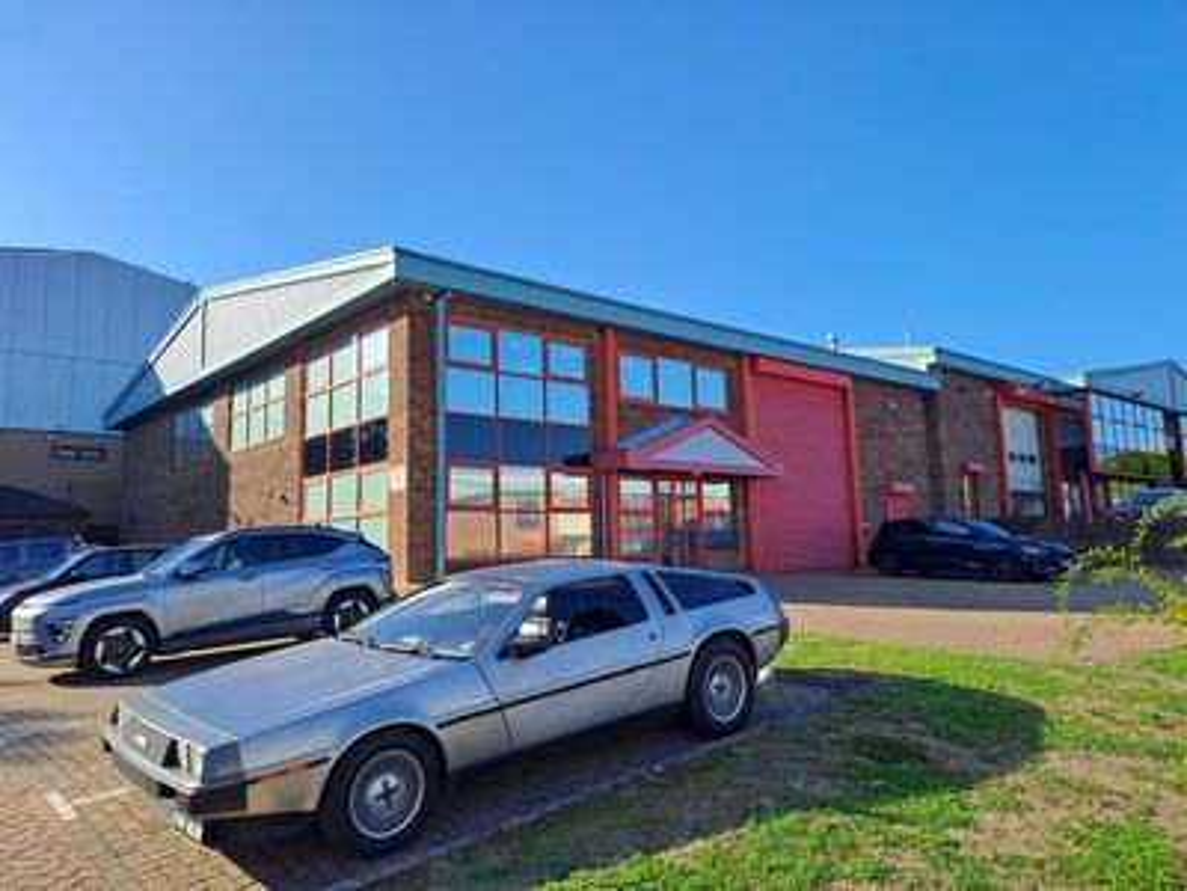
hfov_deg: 69.4
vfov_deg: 54.9
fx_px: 857
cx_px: 594
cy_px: 446
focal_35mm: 25
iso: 32
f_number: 1.8
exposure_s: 1/1198
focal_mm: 4.65
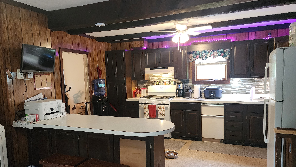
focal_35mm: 27
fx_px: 212
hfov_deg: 69.8
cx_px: 139
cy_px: 95
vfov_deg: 42.8
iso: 640
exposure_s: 1/120
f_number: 1.8
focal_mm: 6.4
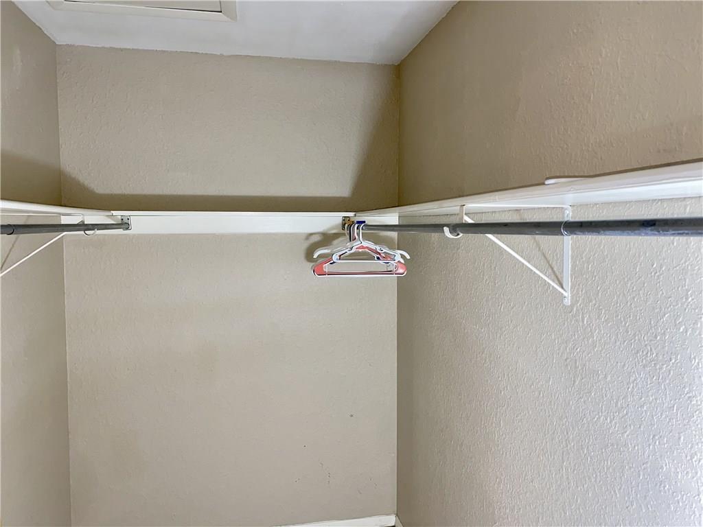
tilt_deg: -2.8
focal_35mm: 26
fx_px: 528
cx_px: 352
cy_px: 264
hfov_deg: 67.3
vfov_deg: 53.1
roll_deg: -0.6
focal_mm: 4.25
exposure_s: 1/60
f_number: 1.8
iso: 50
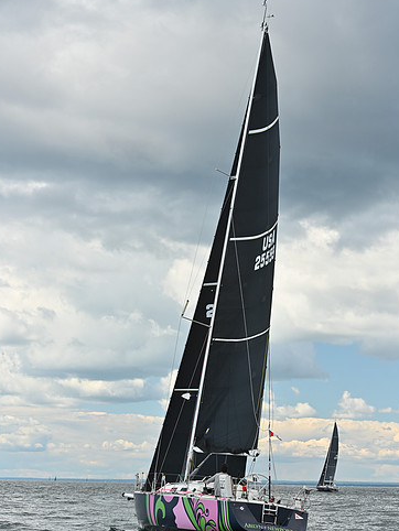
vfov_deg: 24.1
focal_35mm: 81
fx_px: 1244
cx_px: 204
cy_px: 286
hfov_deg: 18.2
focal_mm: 70
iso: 250
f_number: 4.5
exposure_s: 1/640
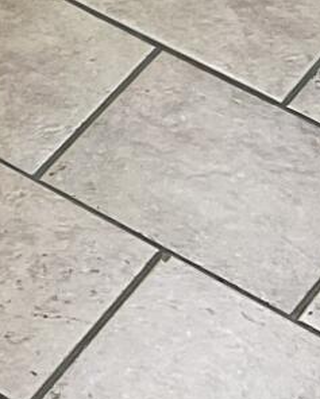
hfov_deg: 7.3
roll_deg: -2.7
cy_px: 102
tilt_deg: -44.4
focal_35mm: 191
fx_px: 2260
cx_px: -605
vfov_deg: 10.1
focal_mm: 3
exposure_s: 1/60
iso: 80
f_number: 1.8
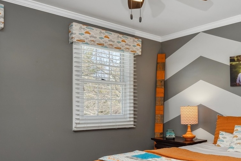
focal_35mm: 37
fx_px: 248
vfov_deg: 35.7
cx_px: 176
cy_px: 105
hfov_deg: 50.1
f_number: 8
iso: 200
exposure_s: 1/50
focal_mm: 14
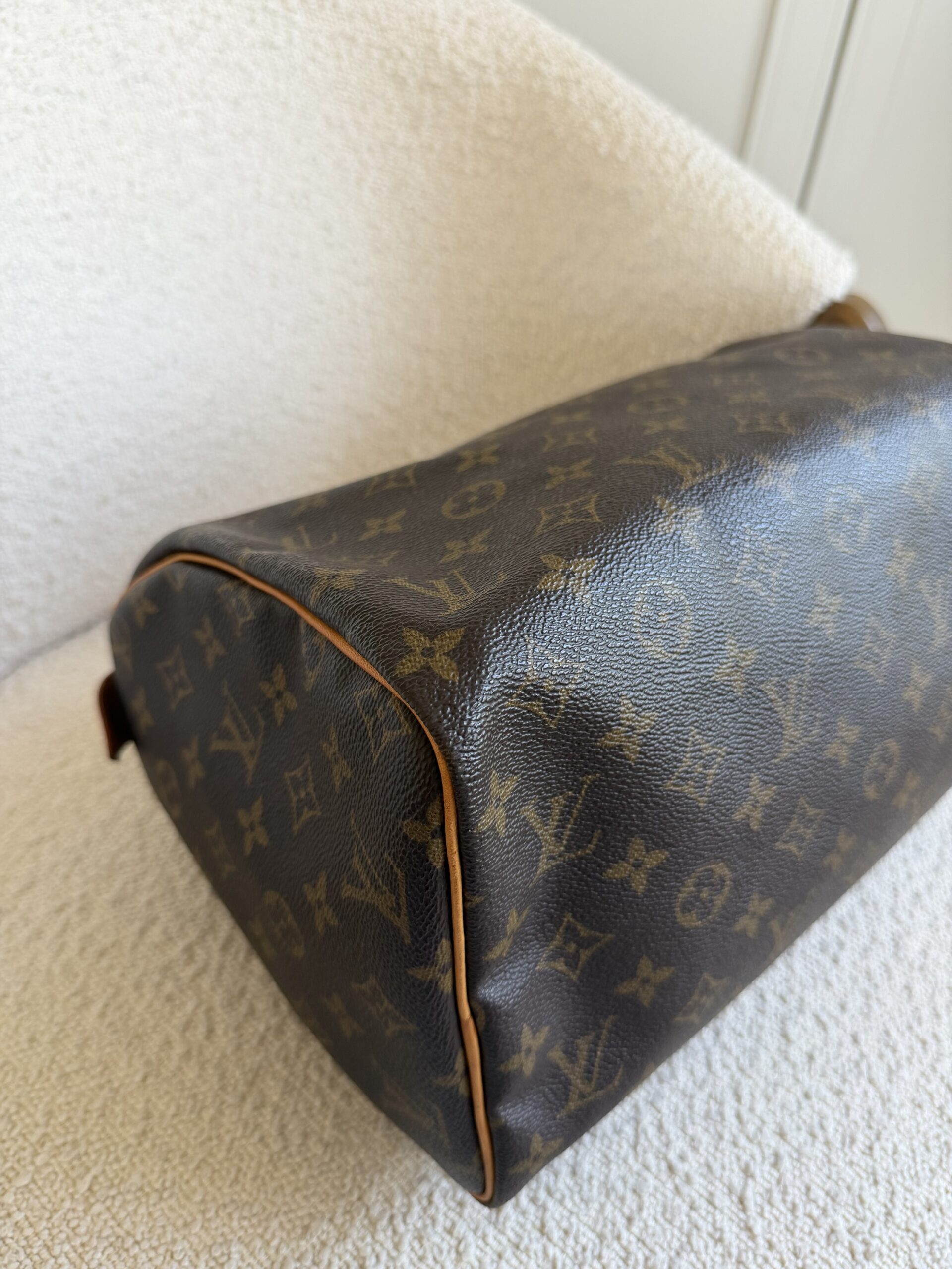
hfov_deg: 56.8
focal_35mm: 24
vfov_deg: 71.6
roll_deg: -5.1
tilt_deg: -40.8
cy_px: 634
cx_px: 476
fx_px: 880
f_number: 1.78
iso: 160
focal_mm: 6.76
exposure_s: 1/121
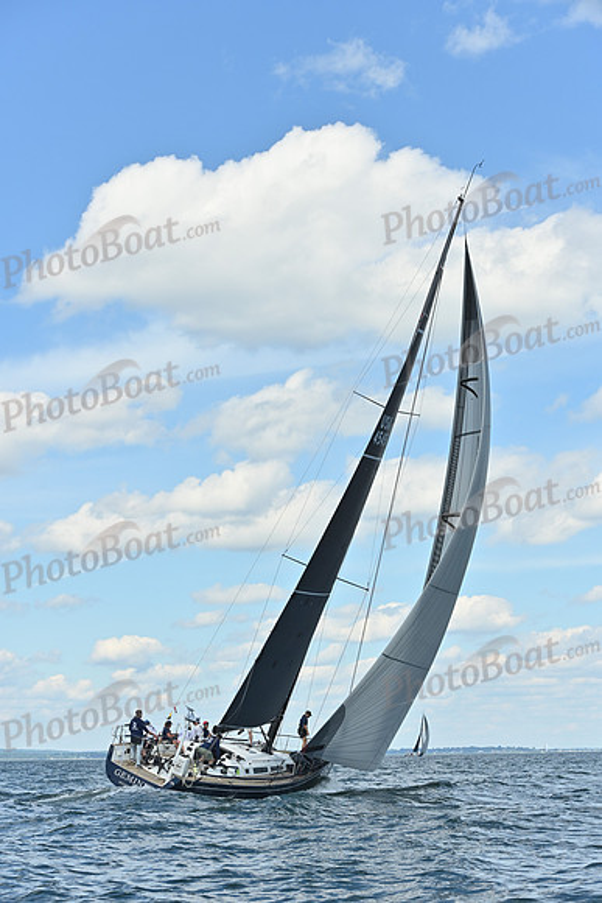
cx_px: 301
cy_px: 452
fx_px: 1755
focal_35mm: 70
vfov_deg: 28.8
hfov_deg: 19.5
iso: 250
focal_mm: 70
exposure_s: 1/1000
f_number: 6.3
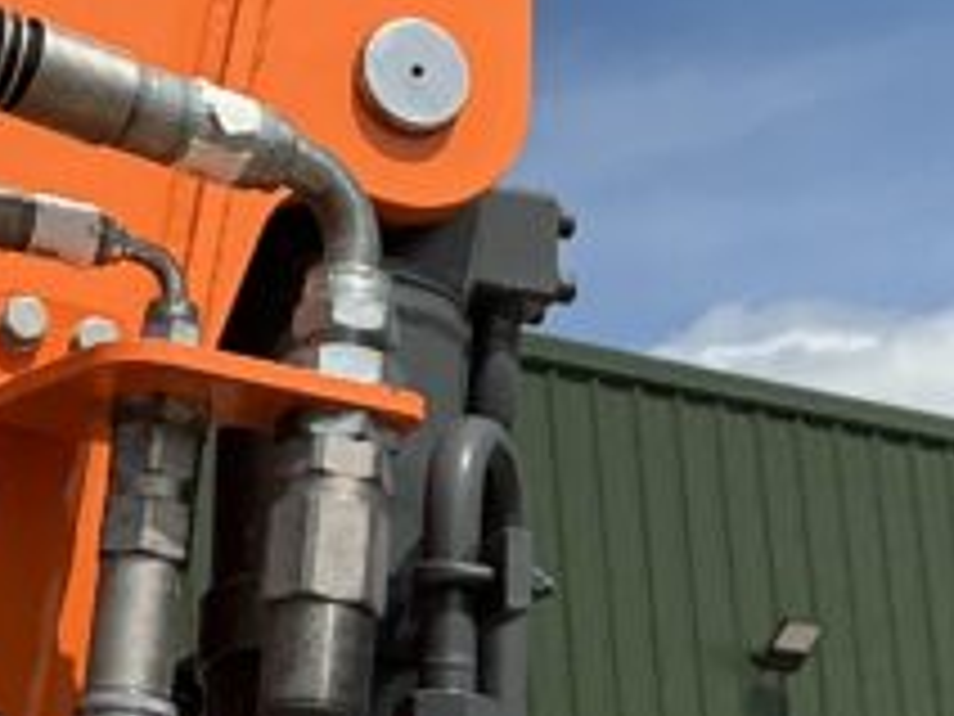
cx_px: 166
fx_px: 3721
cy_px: 279
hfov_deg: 14.5
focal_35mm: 135
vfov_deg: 11.0
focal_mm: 3
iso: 25
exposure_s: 1/2141
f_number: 1.8
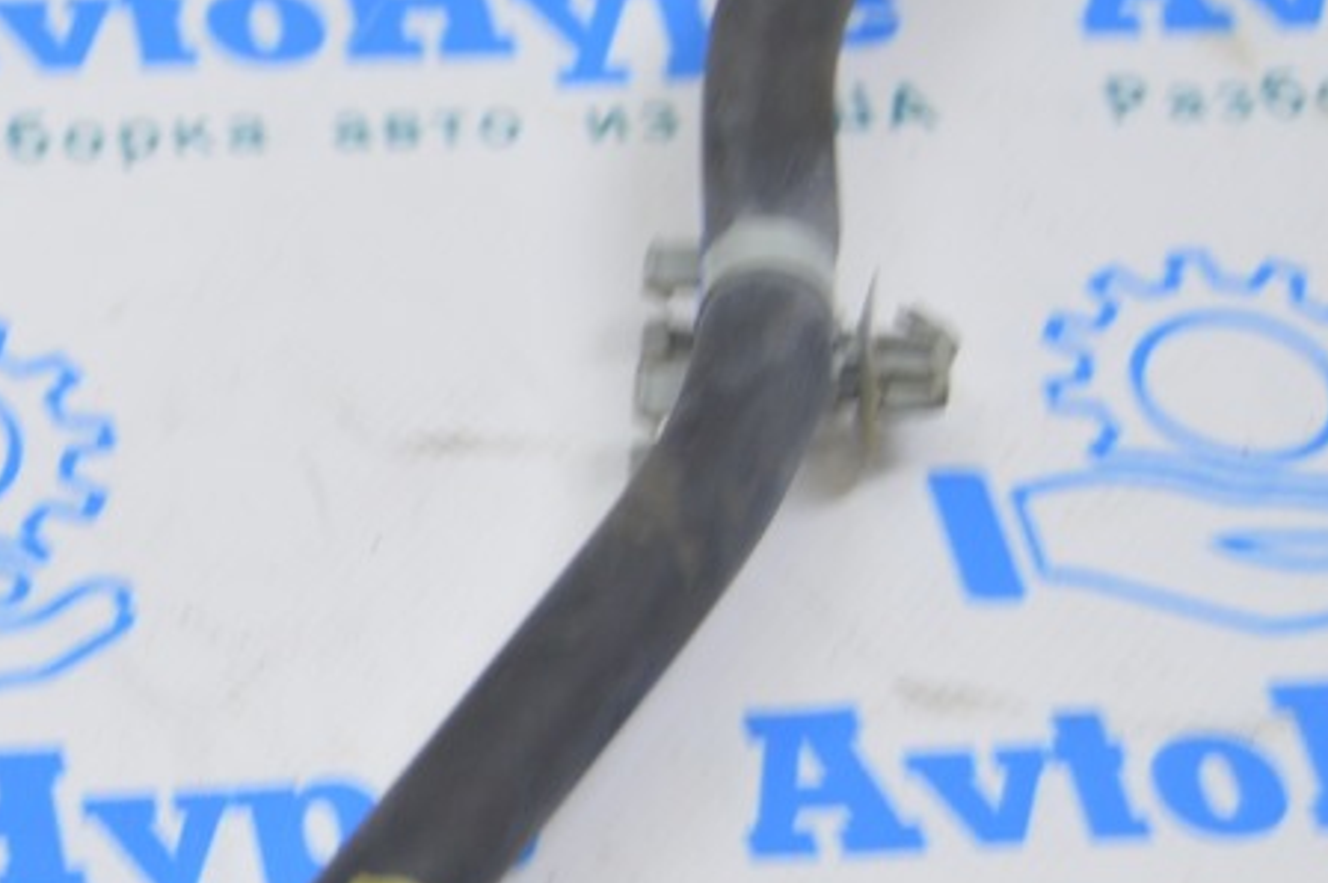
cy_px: 742
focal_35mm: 144
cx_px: -163
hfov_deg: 13.9
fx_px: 5308
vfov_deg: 9.5
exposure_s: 1/20
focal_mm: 42
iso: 400
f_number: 5.6
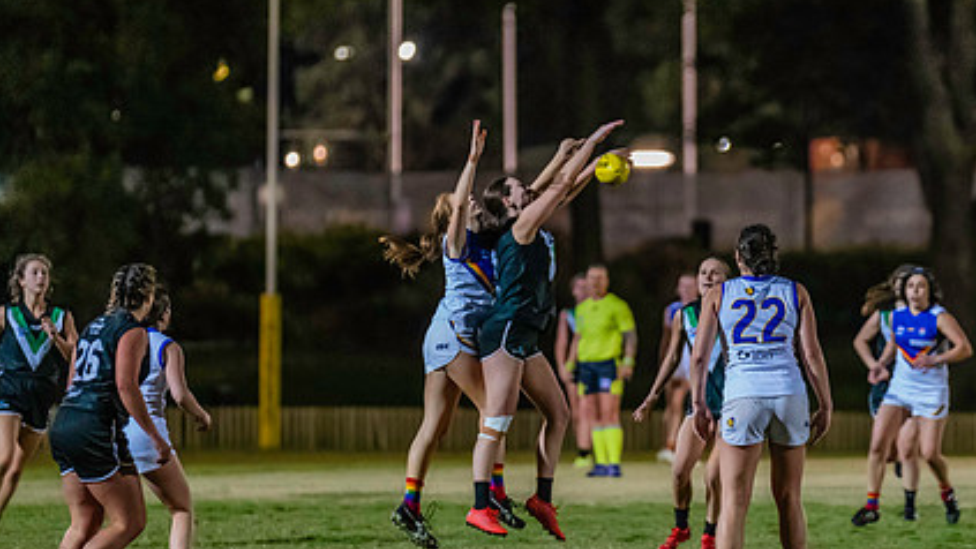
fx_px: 9007
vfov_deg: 3.5
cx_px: 678
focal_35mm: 348
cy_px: 299
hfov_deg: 6.2
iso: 10000
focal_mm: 210
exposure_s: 1/1000
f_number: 2.8
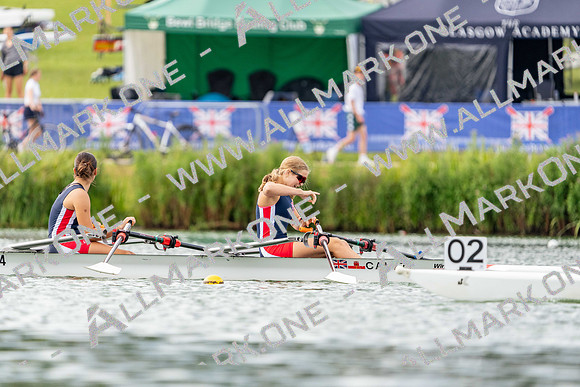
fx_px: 7574
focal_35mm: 470
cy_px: 194
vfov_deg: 2.9
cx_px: 290
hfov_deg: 4.4
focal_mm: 470
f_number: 6.3
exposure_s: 1/1600
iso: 800
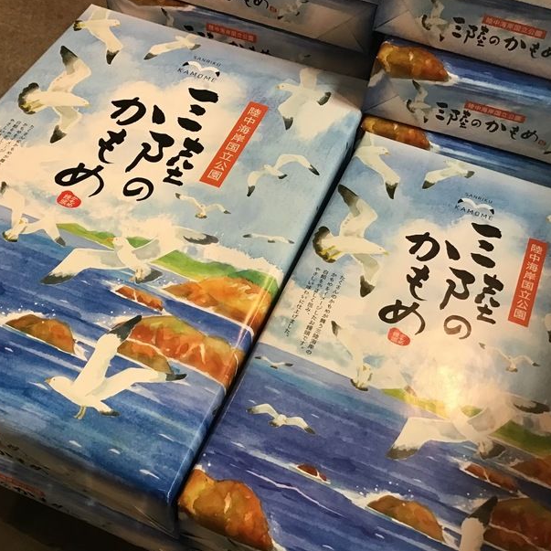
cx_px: 201
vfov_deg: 44.9
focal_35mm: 37
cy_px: 274
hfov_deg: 44.5
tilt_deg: -54.6
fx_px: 666
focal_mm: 3.3
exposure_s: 1/33
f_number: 2.4
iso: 160
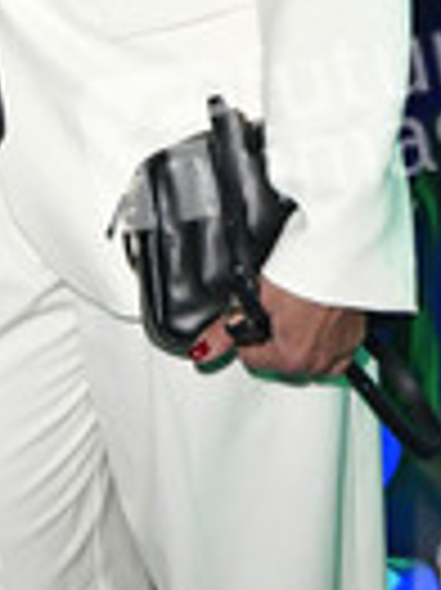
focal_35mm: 106
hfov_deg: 13.5
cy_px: -99
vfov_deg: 17.8
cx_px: -99
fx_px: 1803
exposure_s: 1/200
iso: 2000
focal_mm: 36
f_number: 5
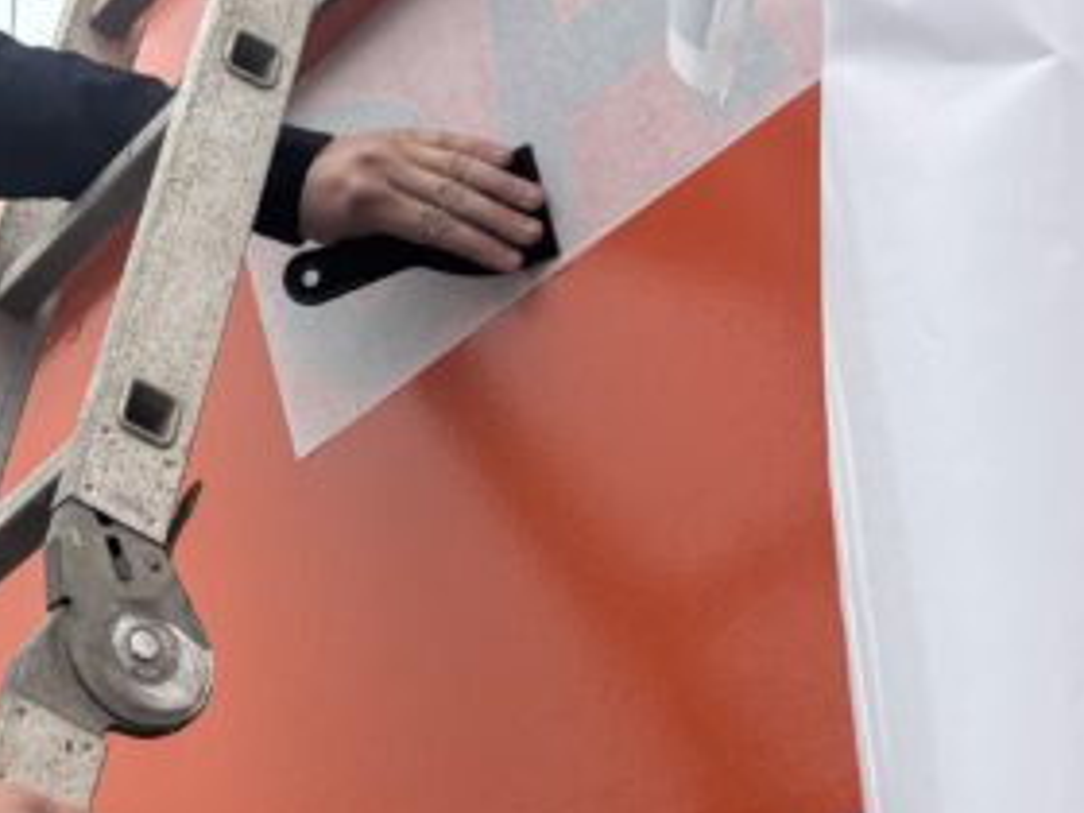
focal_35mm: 95
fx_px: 2975
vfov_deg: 15.4
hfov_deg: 18.9
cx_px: -387
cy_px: 147
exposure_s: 1/5076
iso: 50
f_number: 1.6
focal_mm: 5.96
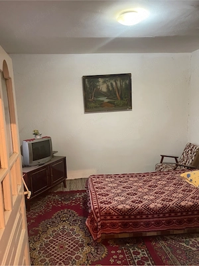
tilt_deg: -7.2
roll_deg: +0.2
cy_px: 133
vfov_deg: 69.4
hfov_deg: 54.9
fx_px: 192
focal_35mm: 25
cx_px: 100
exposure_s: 1/50
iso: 500
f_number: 1.6
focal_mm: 5.1
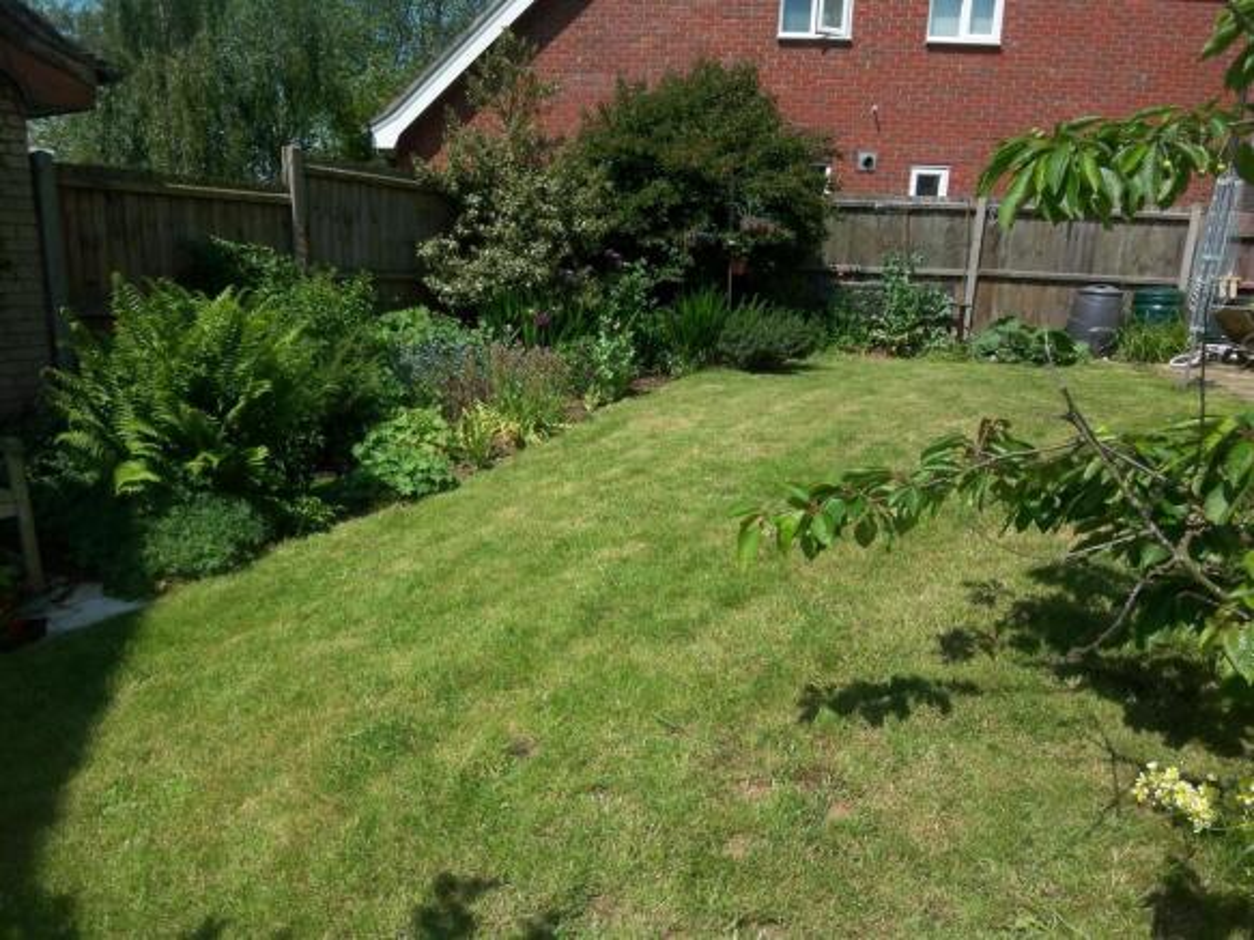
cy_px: 470
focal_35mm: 23
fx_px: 833
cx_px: 627
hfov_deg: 73.9
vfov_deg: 58.9
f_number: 5.6
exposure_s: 1/250
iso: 50
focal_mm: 3.8
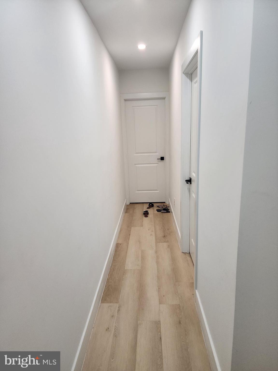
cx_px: 139
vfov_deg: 73.9
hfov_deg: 58.9
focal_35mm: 23
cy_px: 186
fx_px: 246
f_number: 1.8
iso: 160
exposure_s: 1/120
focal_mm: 6.4
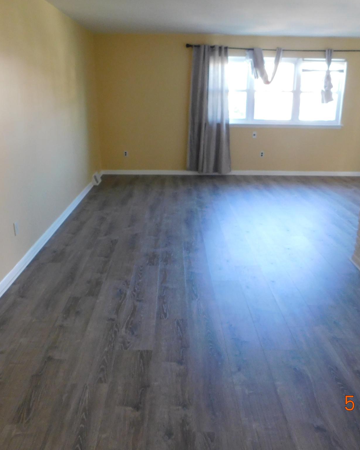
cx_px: 192
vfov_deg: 58.8
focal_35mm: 30
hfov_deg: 48.5
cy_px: 225
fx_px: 400
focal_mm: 4
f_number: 3
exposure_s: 1/30
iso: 360
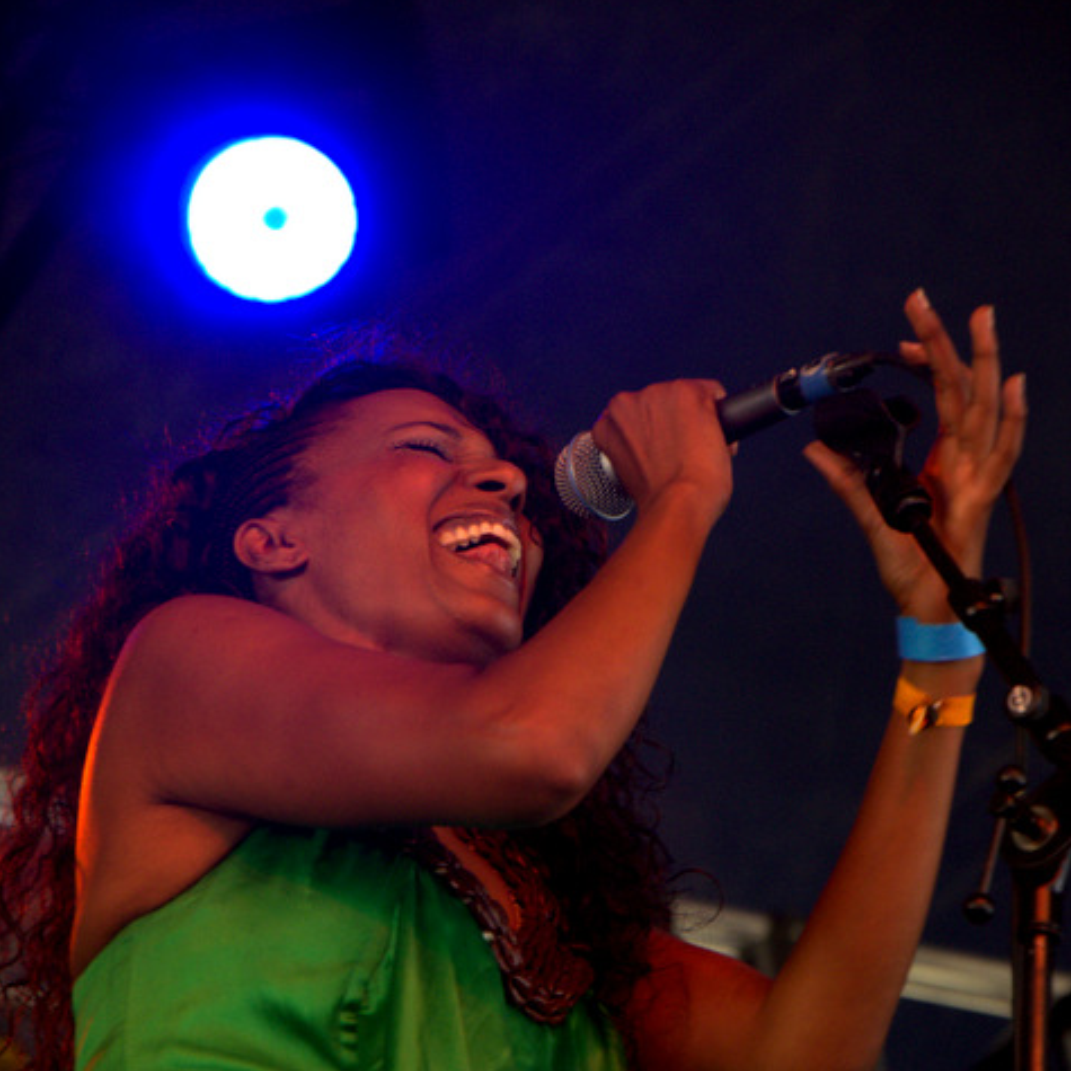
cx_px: 537
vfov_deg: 8.6
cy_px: 710
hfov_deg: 8.6
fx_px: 7093
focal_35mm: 203
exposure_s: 1/100
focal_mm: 105
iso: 3200
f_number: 5.6
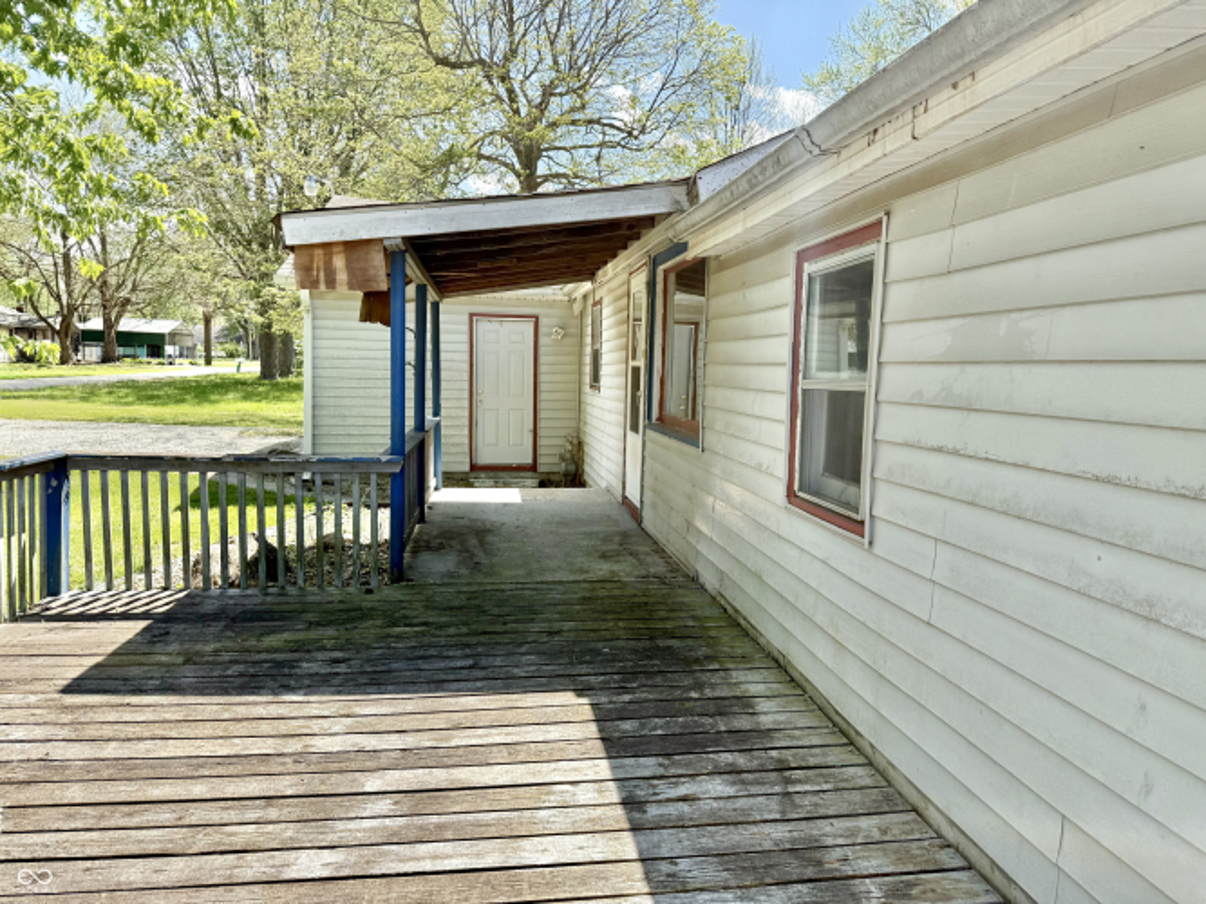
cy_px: 452
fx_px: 836
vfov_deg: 56.8
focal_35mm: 24
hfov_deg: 71.6
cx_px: 603
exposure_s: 1/2169
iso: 100
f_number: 1.78
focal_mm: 6.76
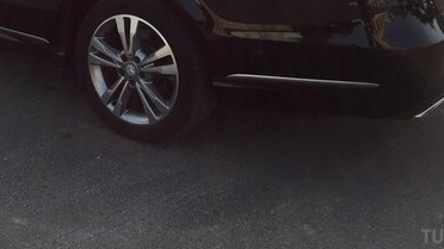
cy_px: -38
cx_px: 123
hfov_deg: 36.5
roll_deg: -0.9
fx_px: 659
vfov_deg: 20.3
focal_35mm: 56
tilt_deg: -11.4
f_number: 2.2
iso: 32
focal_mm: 4.15
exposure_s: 1/1199
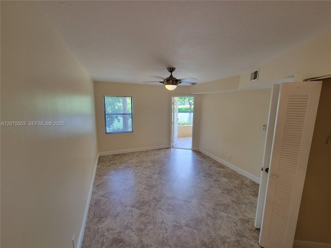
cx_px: 166
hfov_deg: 106.2
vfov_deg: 89.9
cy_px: 124
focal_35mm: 13
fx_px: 124
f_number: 2.2
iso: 100
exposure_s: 1/60
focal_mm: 2.2
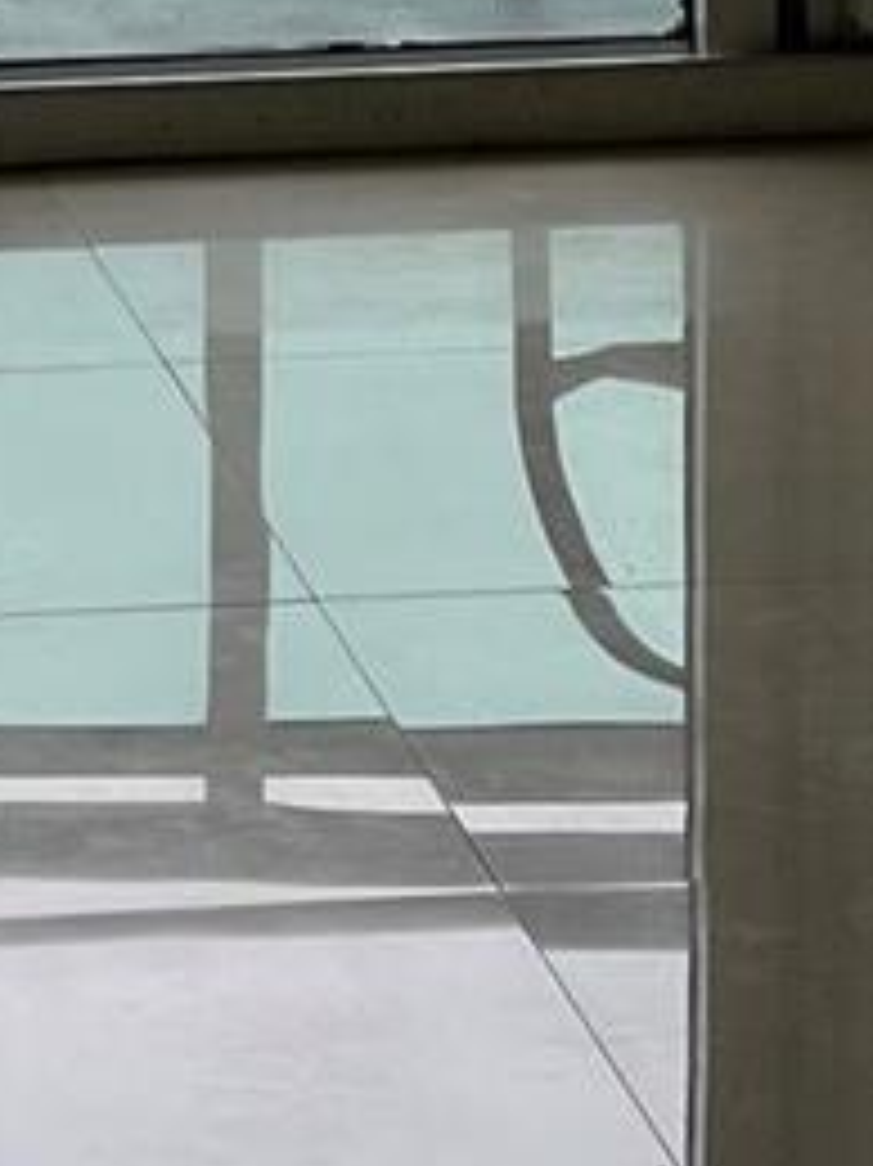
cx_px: 122
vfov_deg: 6.5
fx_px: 9995
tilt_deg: -6.1
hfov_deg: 5.0
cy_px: -995
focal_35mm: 297
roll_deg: +1.0
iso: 20
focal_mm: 7.5
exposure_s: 1/215
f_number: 2.2
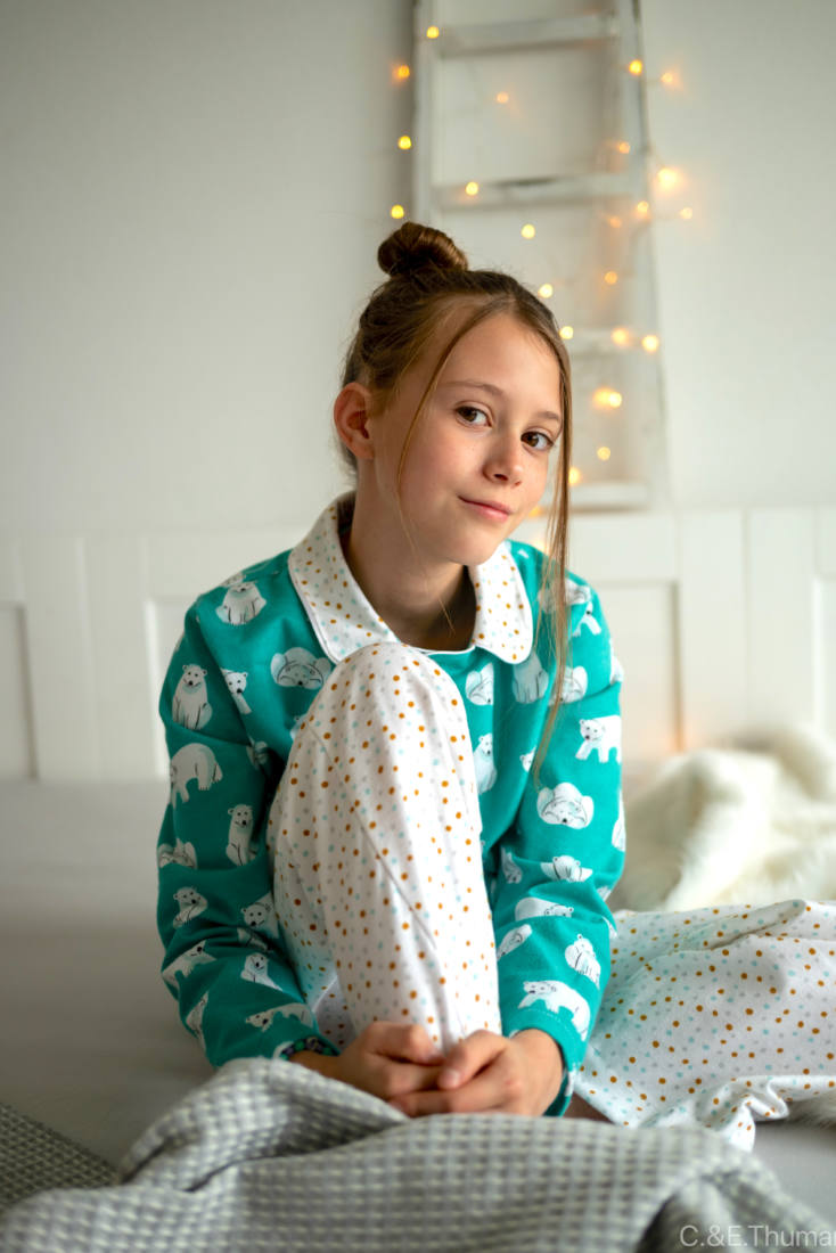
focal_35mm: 40
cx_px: 418
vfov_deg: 48.4
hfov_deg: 33.4
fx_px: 1392
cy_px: 626
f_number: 2.2
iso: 125
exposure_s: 1/125
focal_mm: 40
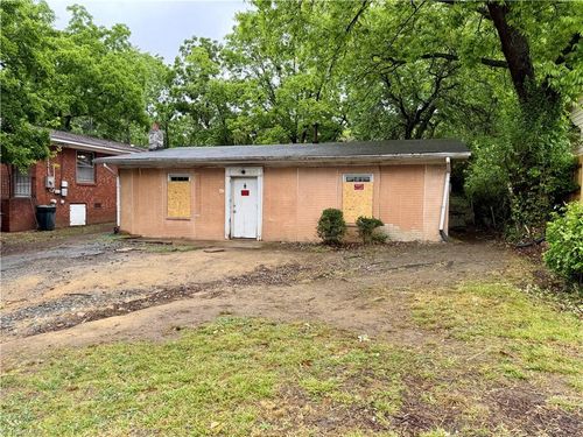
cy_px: 218
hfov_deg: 71.6
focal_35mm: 24
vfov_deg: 56.8
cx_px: 292
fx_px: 404
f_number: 1.78
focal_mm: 6.76
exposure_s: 1/580
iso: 80
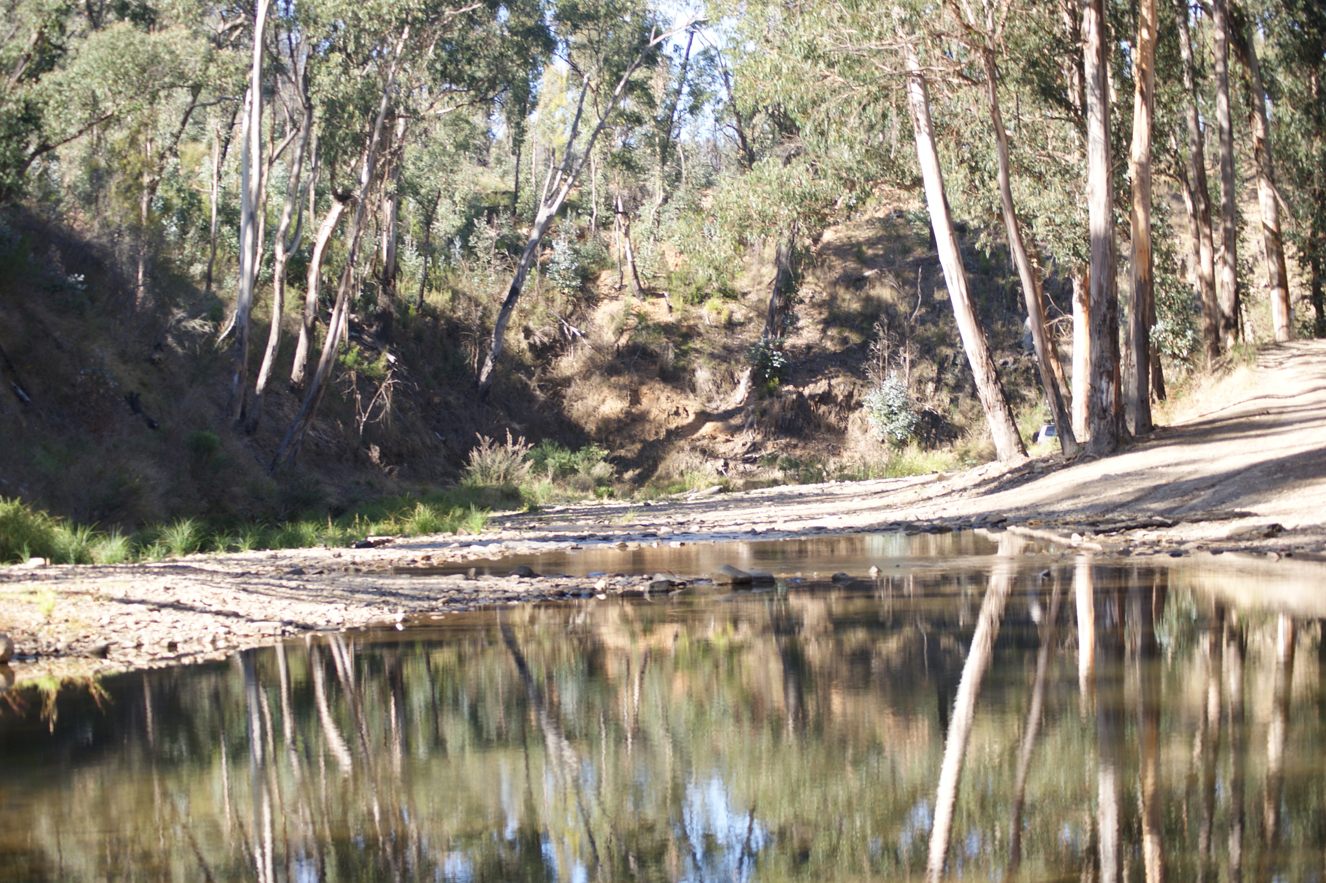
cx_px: 663
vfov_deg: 16.5
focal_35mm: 82
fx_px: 3037
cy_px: 442
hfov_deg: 24.6
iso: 100
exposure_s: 1/100
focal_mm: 55
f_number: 5
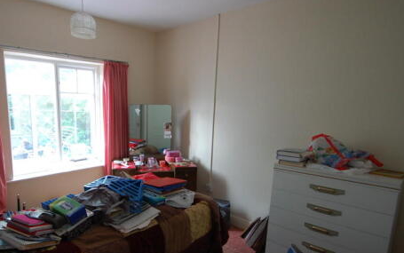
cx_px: 149
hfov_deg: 78.0
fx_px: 242
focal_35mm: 22
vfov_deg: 54.9
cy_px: 147
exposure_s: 1/30
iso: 720
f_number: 3.5
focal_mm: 10
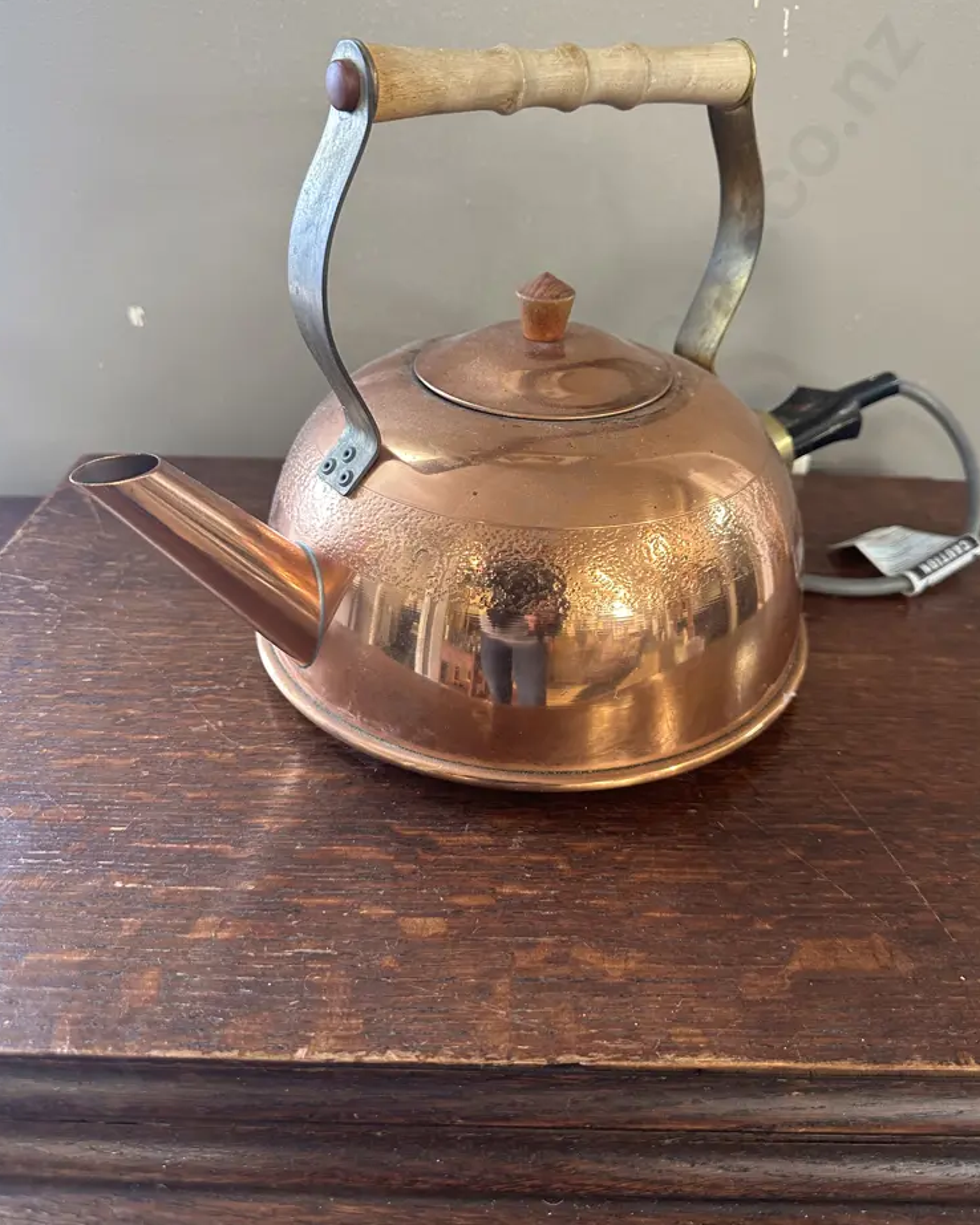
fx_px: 943
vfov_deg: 66.0
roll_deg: -2.8
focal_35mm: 26
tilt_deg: -31.6
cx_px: 497
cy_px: 572
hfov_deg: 54.9
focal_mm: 6.86
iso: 320
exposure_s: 1/50
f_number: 1.78
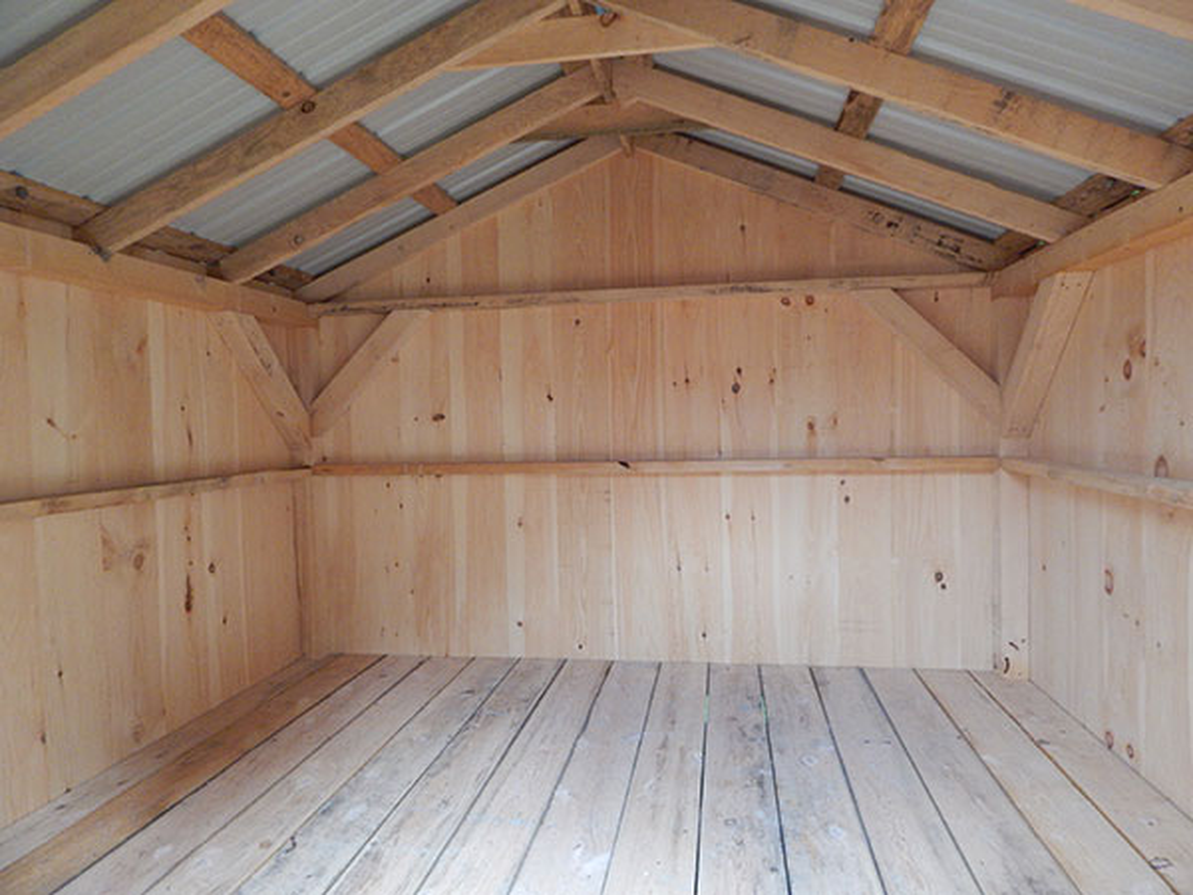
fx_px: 758
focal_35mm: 22
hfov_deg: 76.4
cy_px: 448
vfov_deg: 61.1
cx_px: 596
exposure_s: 1/40
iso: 125
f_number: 3
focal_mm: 4
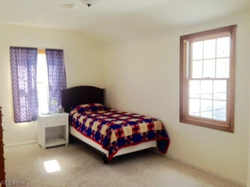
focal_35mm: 33
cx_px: 125
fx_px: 238
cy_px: 94
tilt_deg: -2.6
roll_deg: +0.8
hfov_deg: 55.4
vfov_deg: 42.9
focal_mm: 4.12
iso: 80
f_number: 2.4
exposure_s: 1/120
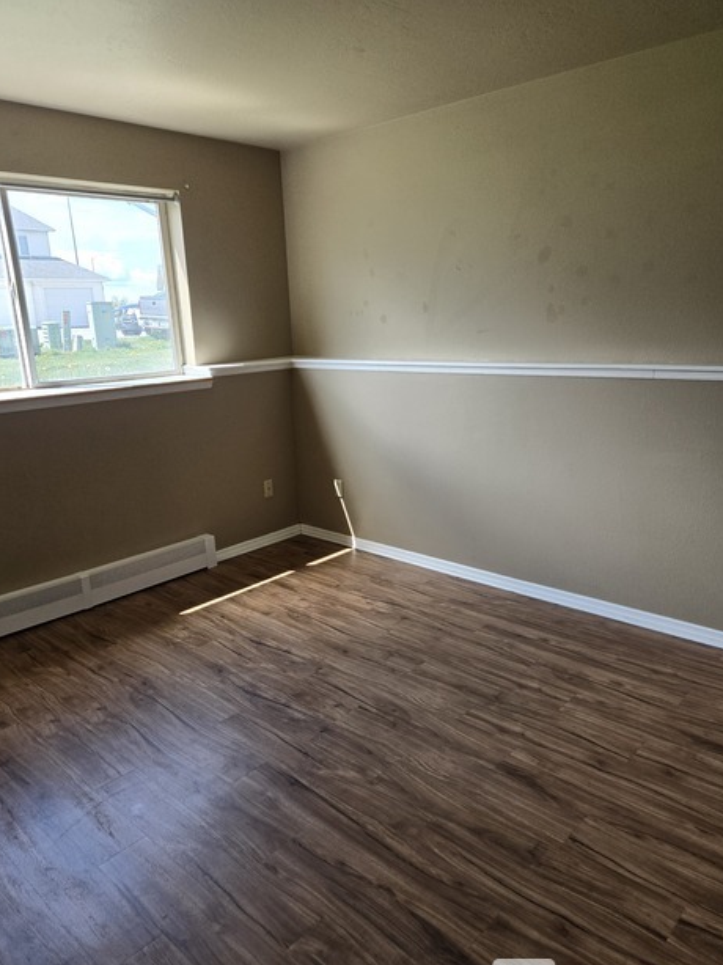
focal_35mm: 25
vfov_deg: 69.4
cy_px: 497
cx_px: 354
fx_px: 697
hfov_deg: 54.8
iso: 125
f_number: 1.8
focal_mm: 5.4
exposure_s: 1/508
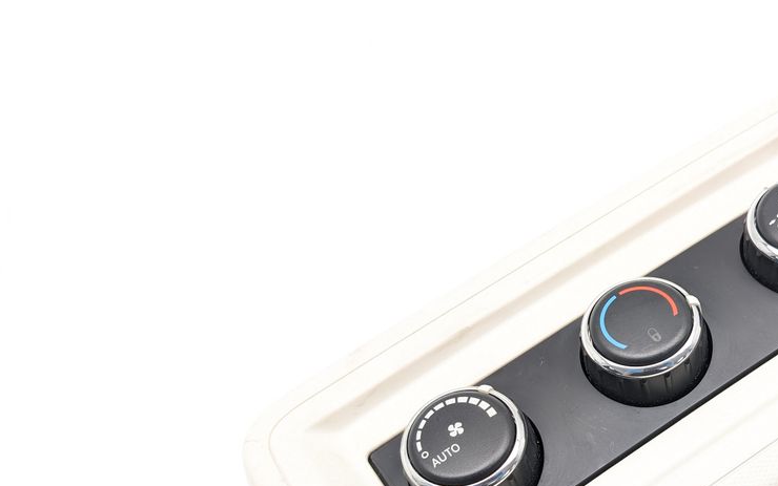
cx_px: 641
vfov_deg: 27.8
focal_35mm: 44
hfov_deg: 42.8
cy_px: 467
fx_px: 933
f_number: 1.68
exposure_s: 1/90
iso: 40
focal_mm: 6.9
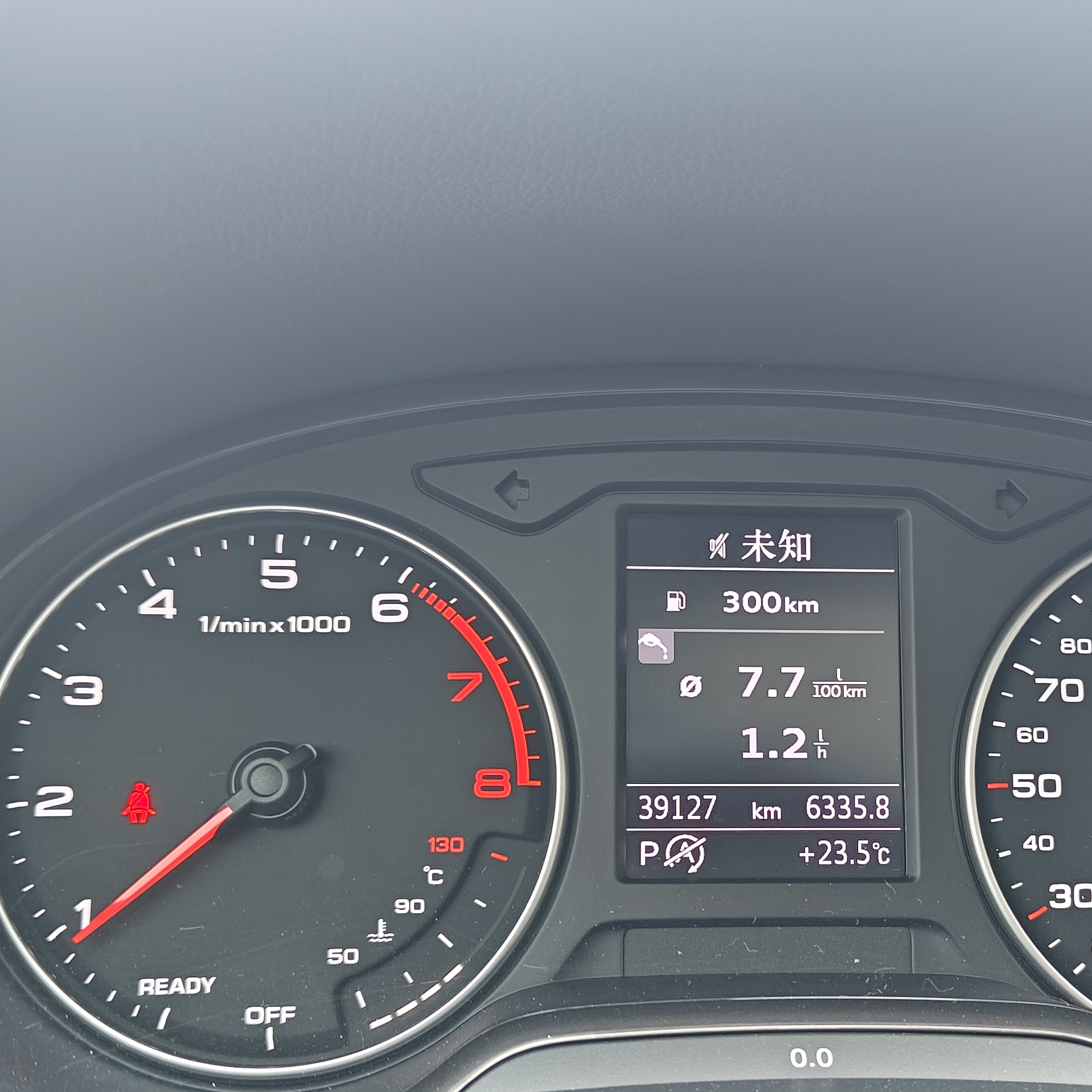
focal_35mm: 43
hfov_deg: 38.6
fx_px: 1535
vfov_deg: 38.8
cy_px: 712
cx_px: 742
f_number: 1.8
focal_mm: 5.59
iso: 64
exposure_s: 1/53
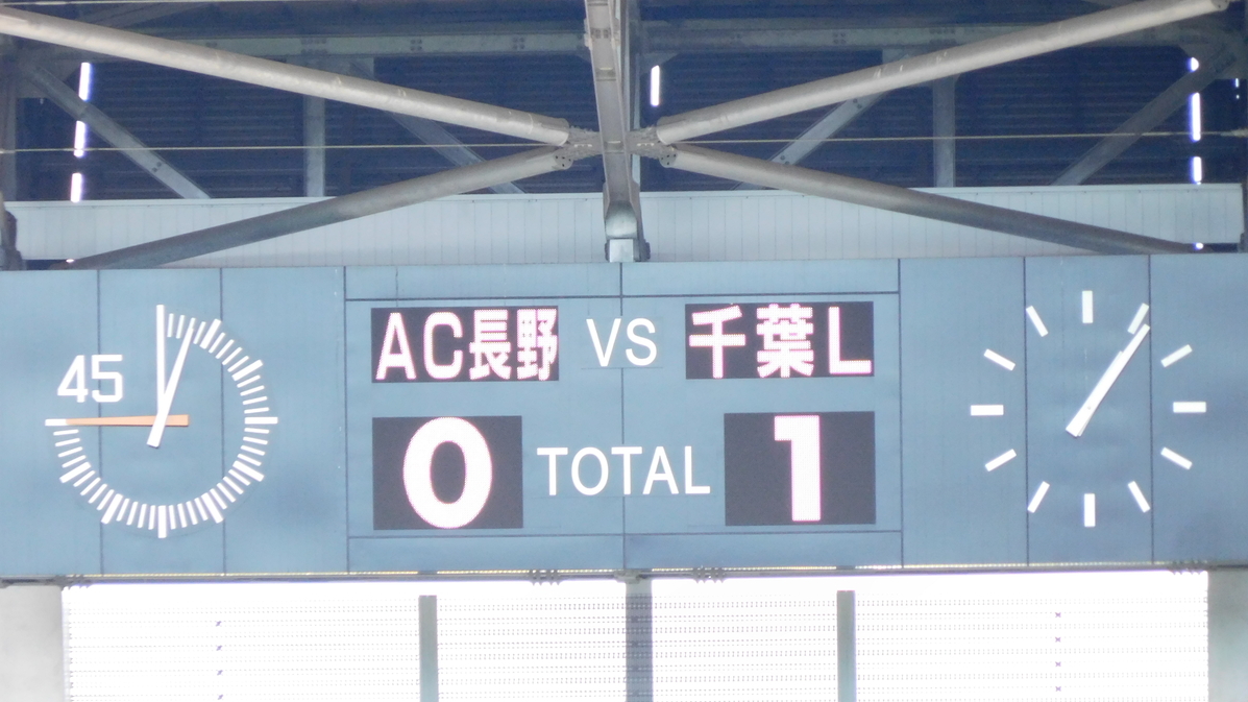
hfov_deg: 4.0
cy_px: 311
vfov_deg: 2.2
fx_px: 18066
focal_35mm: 546
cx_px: 623
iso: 560
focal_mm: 90
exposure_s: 1/125
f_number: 6.5
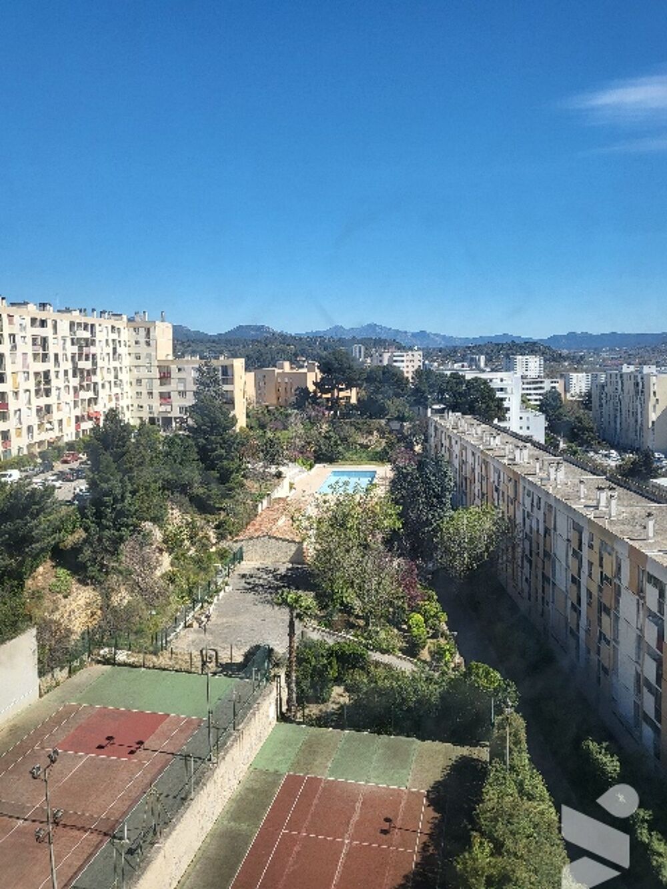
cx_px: 334
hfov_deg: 53.1
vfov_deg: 67.3
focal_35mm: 26
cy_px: 444
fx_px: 668
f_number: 1.8
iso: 50
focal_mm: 4.25
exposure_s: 1/2222
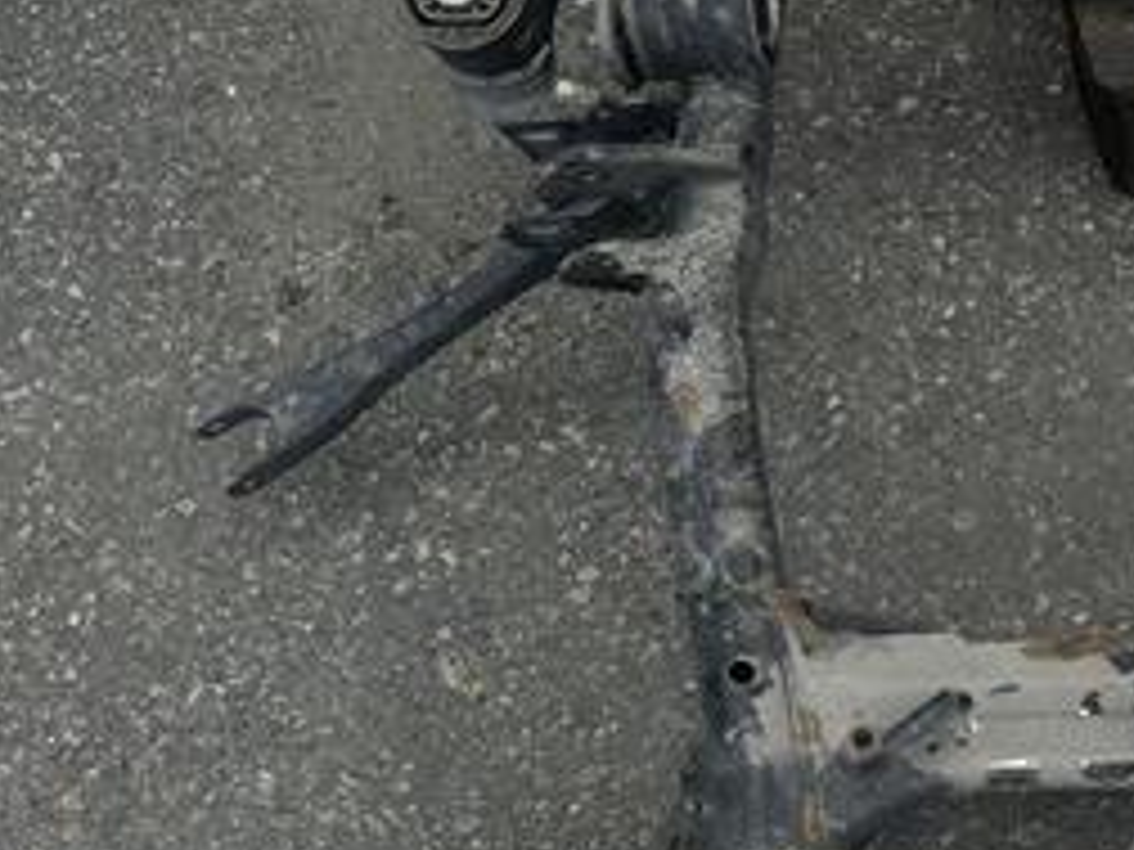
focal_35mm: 61
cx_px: 1278
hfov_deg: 28.5
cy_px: 481
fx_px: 1998
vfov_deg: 24.0
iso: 80
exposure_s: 1/2203
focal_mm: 6.86
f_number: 1.78
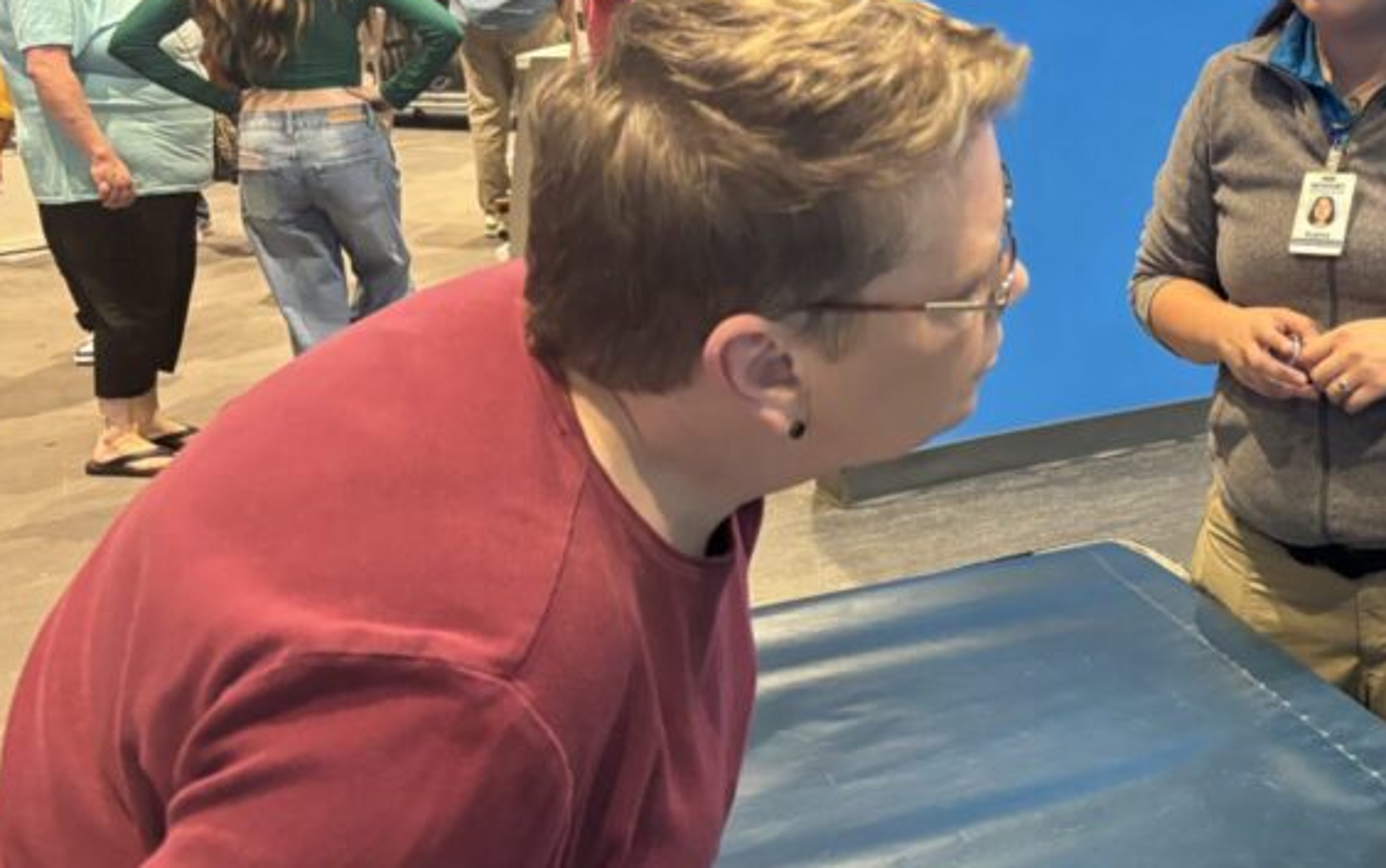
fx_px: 1889
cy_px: 317
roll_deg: +0.2
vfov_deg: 25.8
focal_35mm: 50
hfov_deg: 37.8
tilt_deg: -14.8
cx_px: 1231
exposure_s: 1/60
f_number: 1.6
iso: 400
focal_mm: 5.96
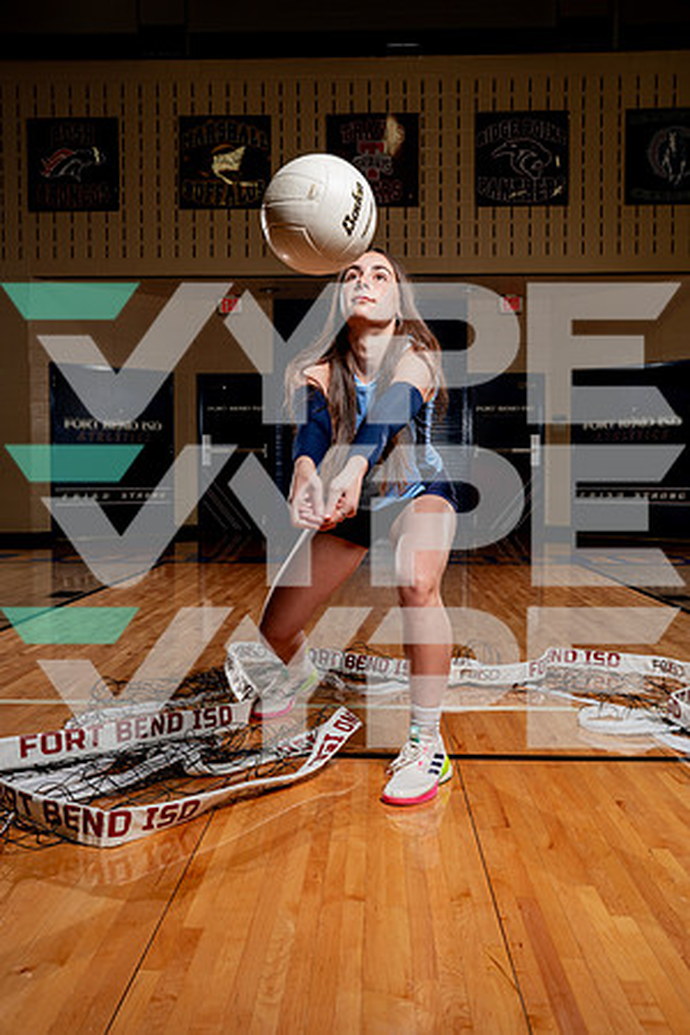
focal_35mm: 33
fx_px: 949
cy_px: 518
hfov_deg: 40.0
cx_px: 345
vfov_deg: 57.2
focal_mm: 33
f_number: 5.6
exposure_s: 1/250
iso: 200
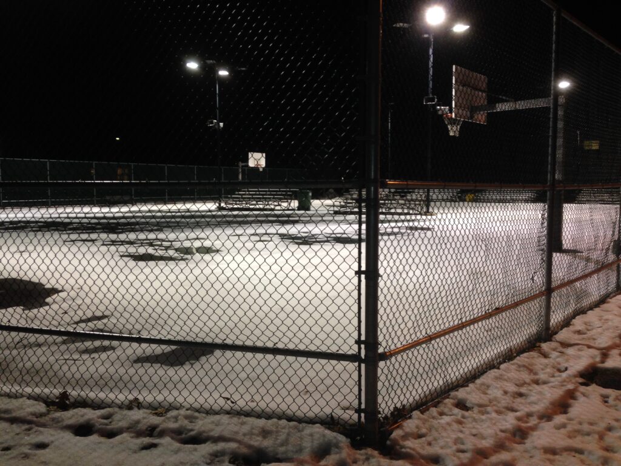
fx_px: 592
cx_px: 310
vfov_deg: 42.9
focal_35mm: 33
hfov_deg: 55.4
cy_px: 233
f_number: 2.4
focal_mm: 4.12
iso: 80
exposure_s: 1/20
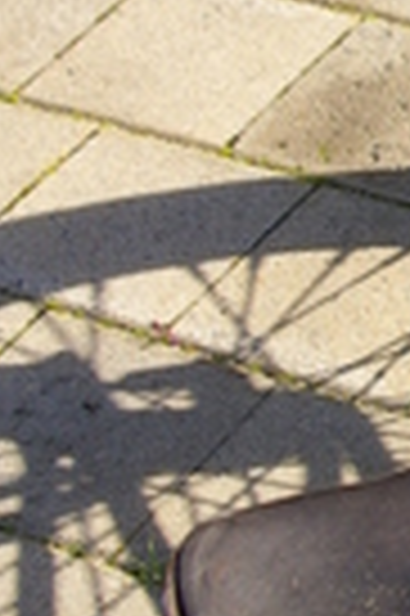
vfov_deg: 11.1
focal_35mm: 184
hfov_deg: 7.2
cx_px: 773
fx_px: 3151
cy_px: 85
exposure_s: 1/250
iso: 200
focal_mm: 28
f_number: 6.7
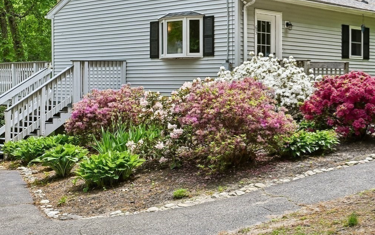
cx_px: 255
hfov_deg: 35.8
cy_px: 54
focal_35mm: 56
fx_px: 572
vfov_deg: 22.9
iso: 400
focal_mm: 27
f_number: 8
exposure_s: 1/500
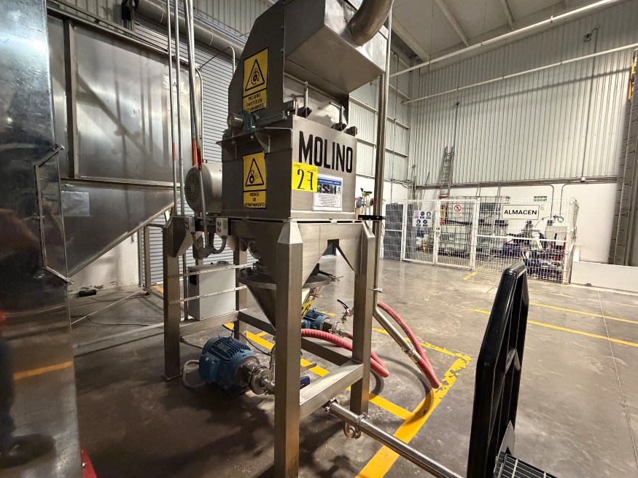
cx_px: 311
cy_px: 238
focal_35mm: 16
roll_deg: -1.1
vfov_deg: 78.1
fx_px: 295
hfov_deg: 94.5
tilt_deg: -4.6
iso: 1250
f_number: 2.2
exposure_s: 1/60
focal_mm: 2.22
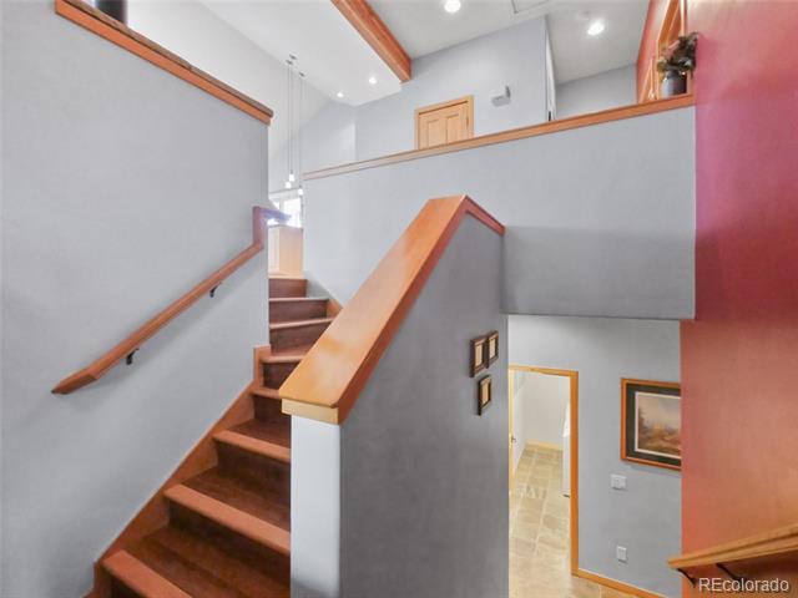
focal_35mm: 14
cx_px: 399
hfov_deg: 102.1
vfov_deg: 85.7
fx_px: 323
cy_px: 299
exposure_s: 1/15
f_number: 8
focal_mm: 7
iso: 3200
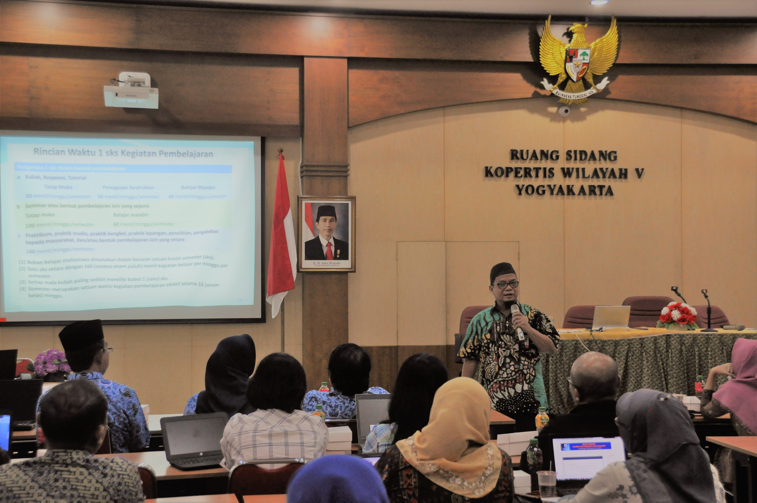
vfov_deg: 25.0
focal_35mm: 54
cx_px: 378
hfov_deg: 36.9
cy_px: 252
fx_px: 1134
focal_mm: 36
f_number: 5.6
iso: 800
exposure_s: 1/45
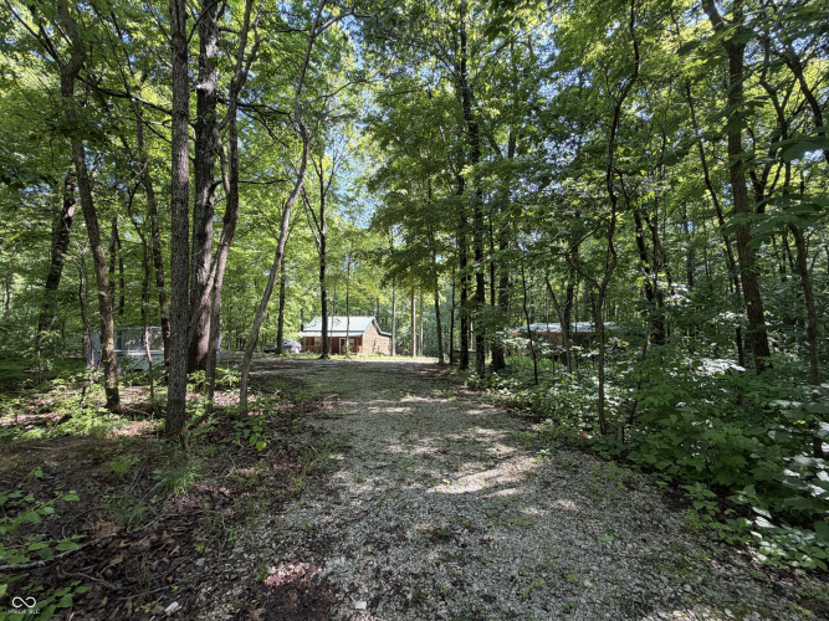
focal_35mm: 14
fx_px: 335
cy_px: 310
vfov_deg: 85.7
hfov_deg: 102.1
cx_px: 414
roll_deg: -0.4
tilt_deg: +4.3
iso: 80
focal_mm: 2.22
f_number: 2.2
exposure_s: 1/121
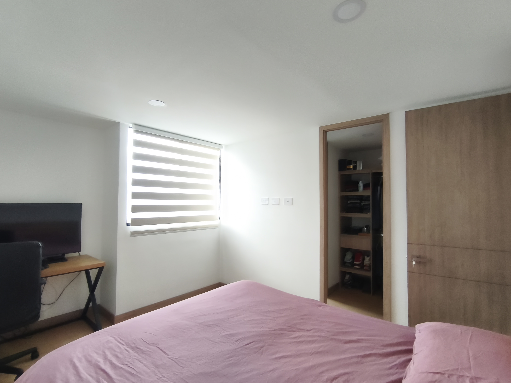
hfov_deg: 91.0
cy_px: 192
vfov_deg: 74.7
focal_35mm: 17
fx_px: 251
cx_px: 256
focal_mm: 1.91
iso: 200
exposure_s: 1/30
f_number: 2.2
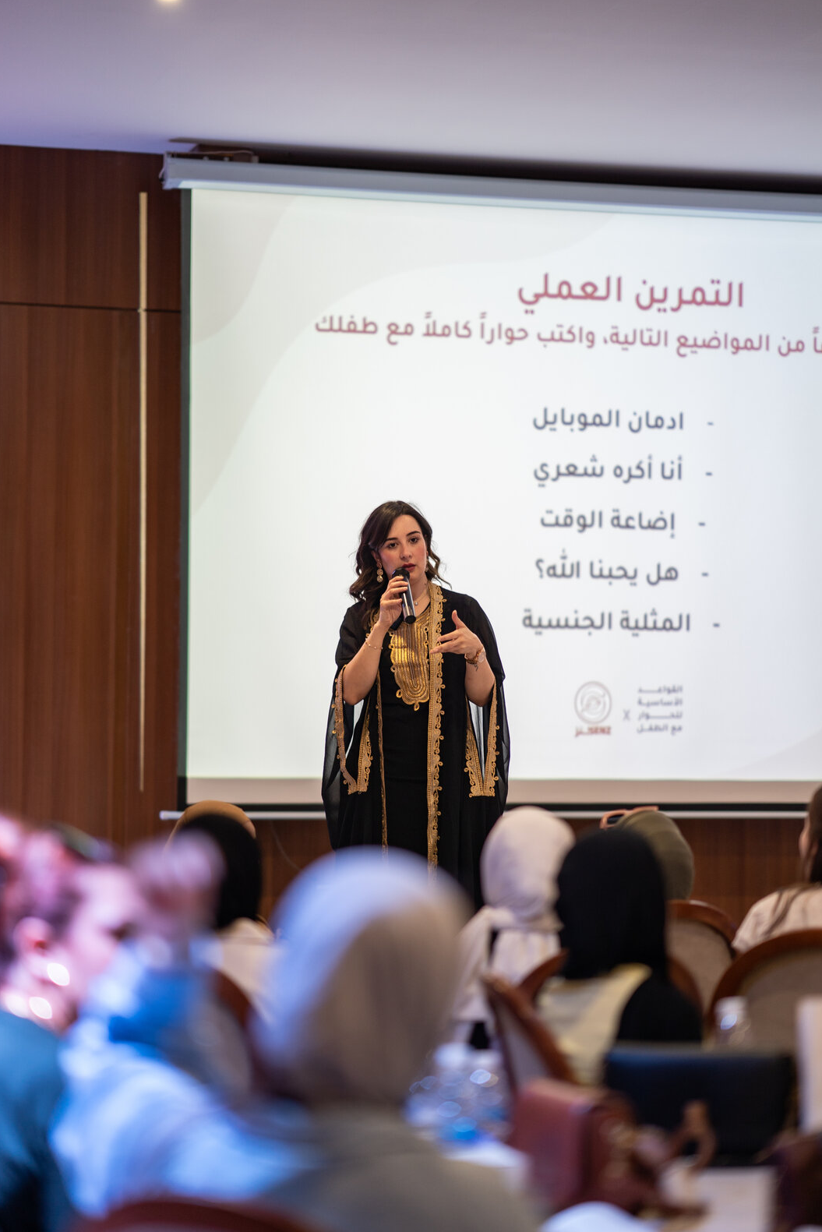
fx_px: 2943
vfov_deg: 23.6
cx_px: 413
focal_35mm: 86
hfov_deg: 15.9
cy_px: 621
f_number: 1.4
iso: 500
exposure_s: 1/100
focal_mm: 85
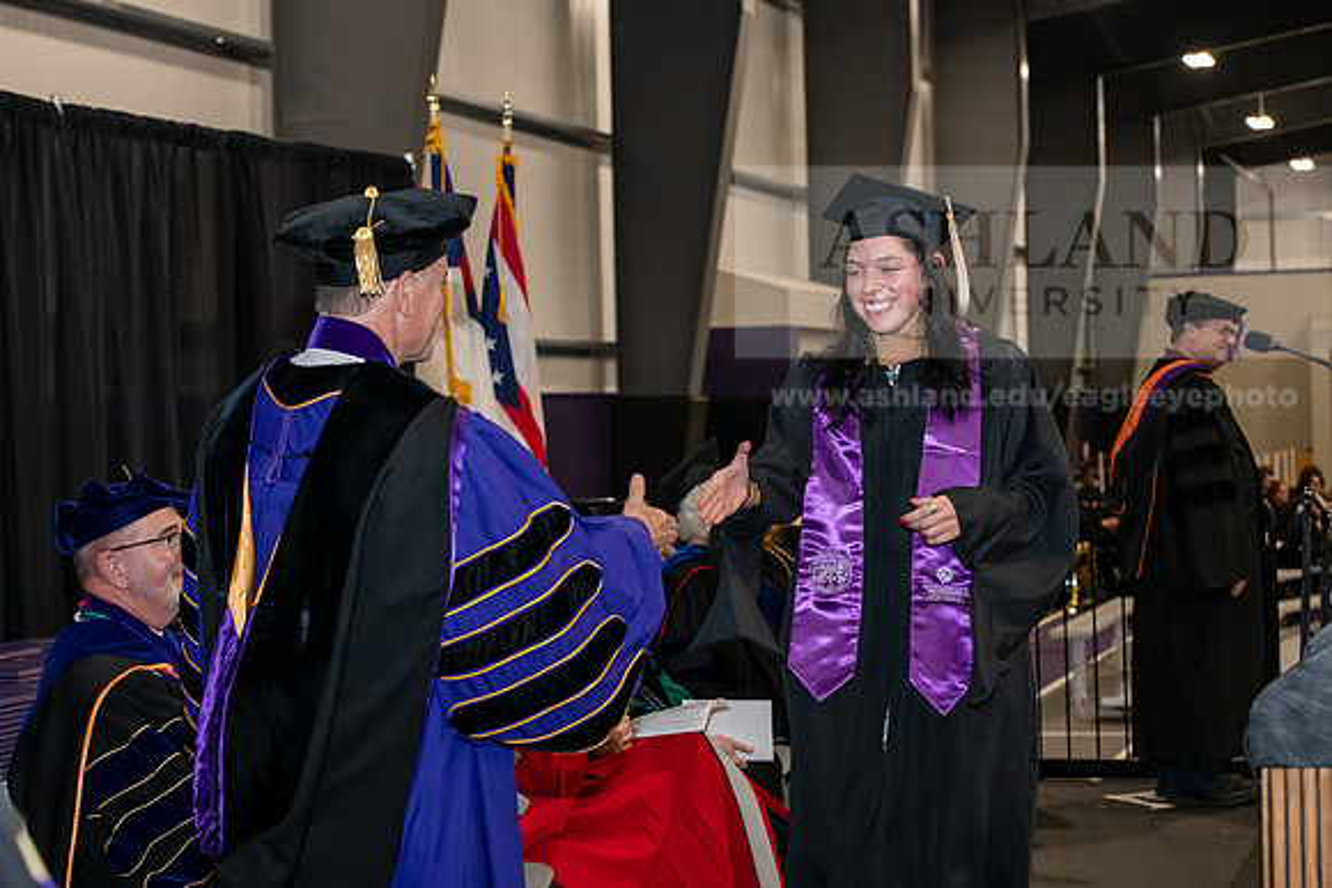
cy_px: 444
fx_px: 2590
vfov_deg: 19.5
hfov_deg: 28.8
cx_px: 666
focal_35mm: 70
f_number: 5.6
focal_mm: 70
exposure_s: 1/200
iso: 2500
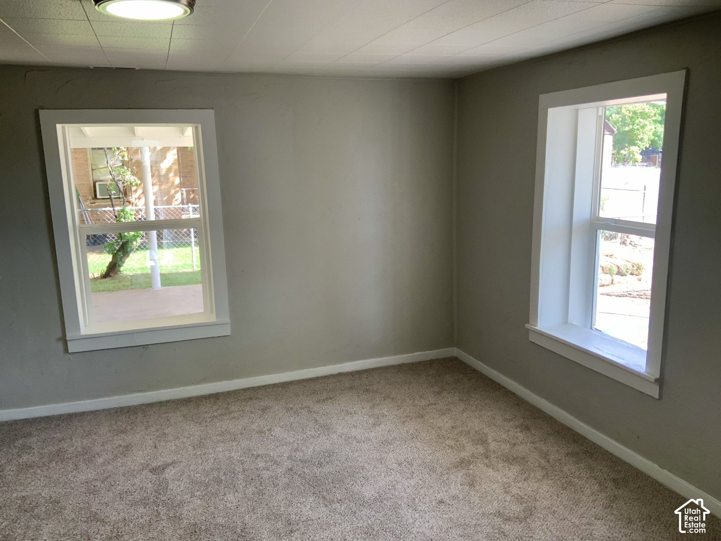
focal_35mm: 29
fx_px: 604
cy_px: 270
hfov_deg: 61.7
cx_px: 360
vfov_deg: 48.2
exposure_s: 1/120
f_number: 1.8
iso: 40
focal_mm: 3
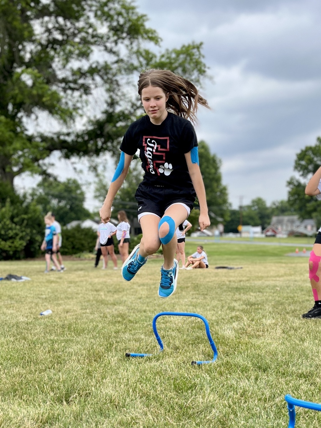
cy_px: 214
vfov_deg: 67.3
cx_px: 160
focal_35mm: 26
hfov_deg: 53.1
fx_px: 321
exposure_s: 1/2222
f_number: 1.6
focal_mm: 5.1
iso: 50
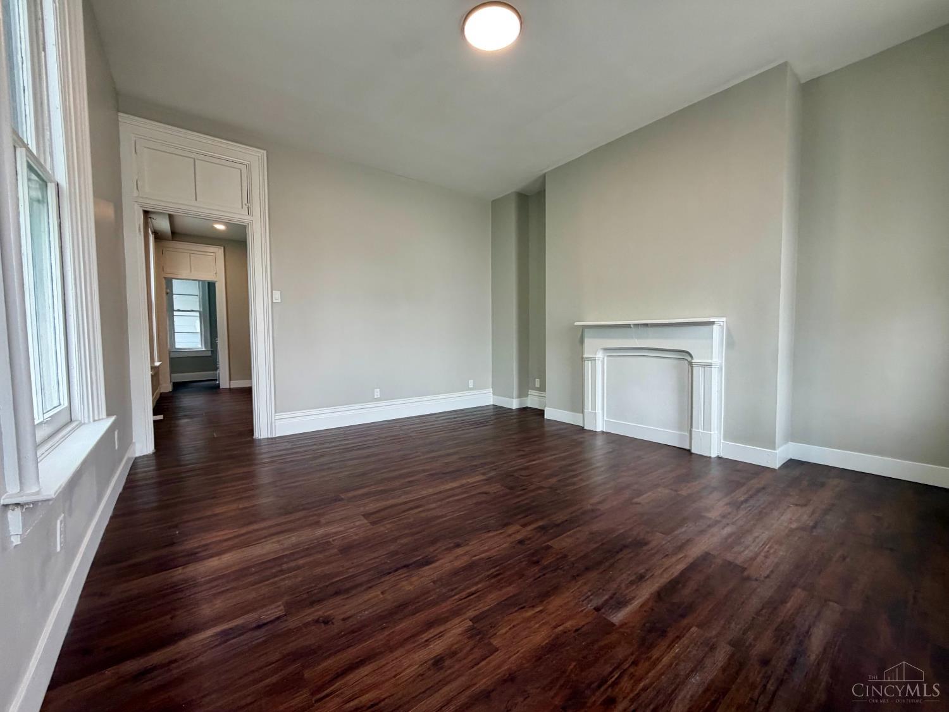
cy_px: 356
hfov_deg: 102.1
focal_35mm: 14
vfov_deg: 85.7
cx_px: 474
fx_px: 384
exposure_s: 1/120
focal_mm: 2.22
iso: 160
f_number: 2.2
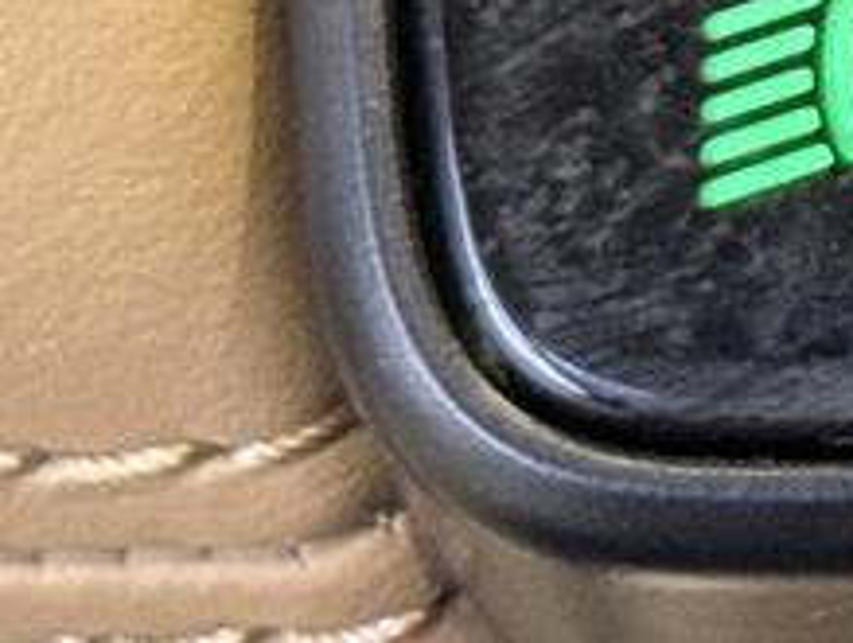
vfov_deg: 4.7
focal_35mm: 315
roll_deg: +0.1
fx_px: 7775
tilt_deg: -25.4
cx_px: 2399
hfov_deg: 5.9
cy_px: -429
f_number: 1.78
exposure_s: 1/53
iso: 125
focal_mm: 6.76
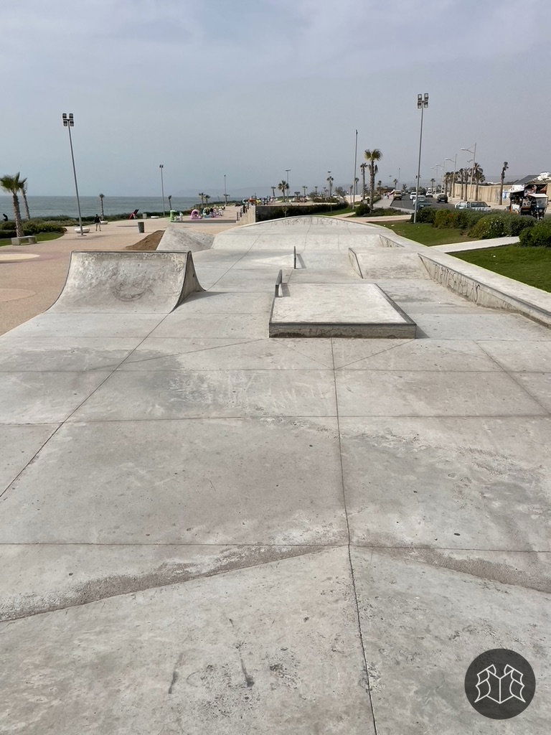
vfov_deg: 67.3
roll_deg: +0.6
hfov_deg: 53.1
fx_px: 552
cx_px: 276
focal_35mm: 26
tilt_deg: -17.8
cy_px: 368
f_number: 1.6
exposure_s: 1/6494
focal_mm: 4.2
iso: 32
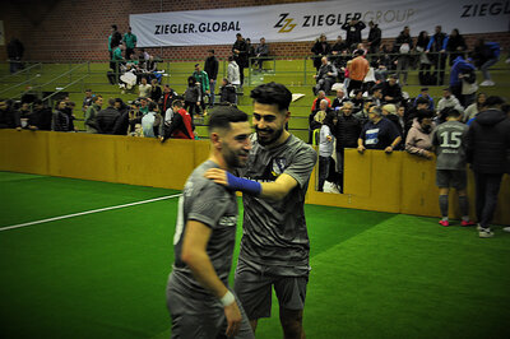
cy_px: 170
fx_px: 594
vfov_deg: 31.8
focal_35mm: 42
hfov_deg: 46.4
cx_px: 255
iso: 1600
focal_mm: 28
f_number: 4
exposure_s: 1/30
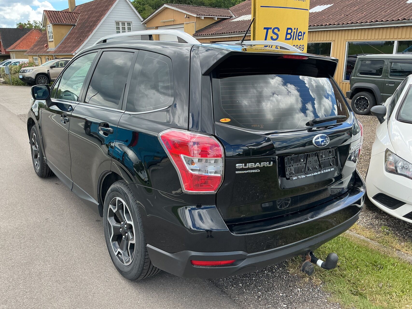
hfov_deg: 61.7
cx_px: 206
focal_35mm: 29
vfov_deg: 48.2
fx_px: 345
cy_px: 154
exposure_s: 1/409
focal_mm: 3
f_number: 1.8
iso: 25
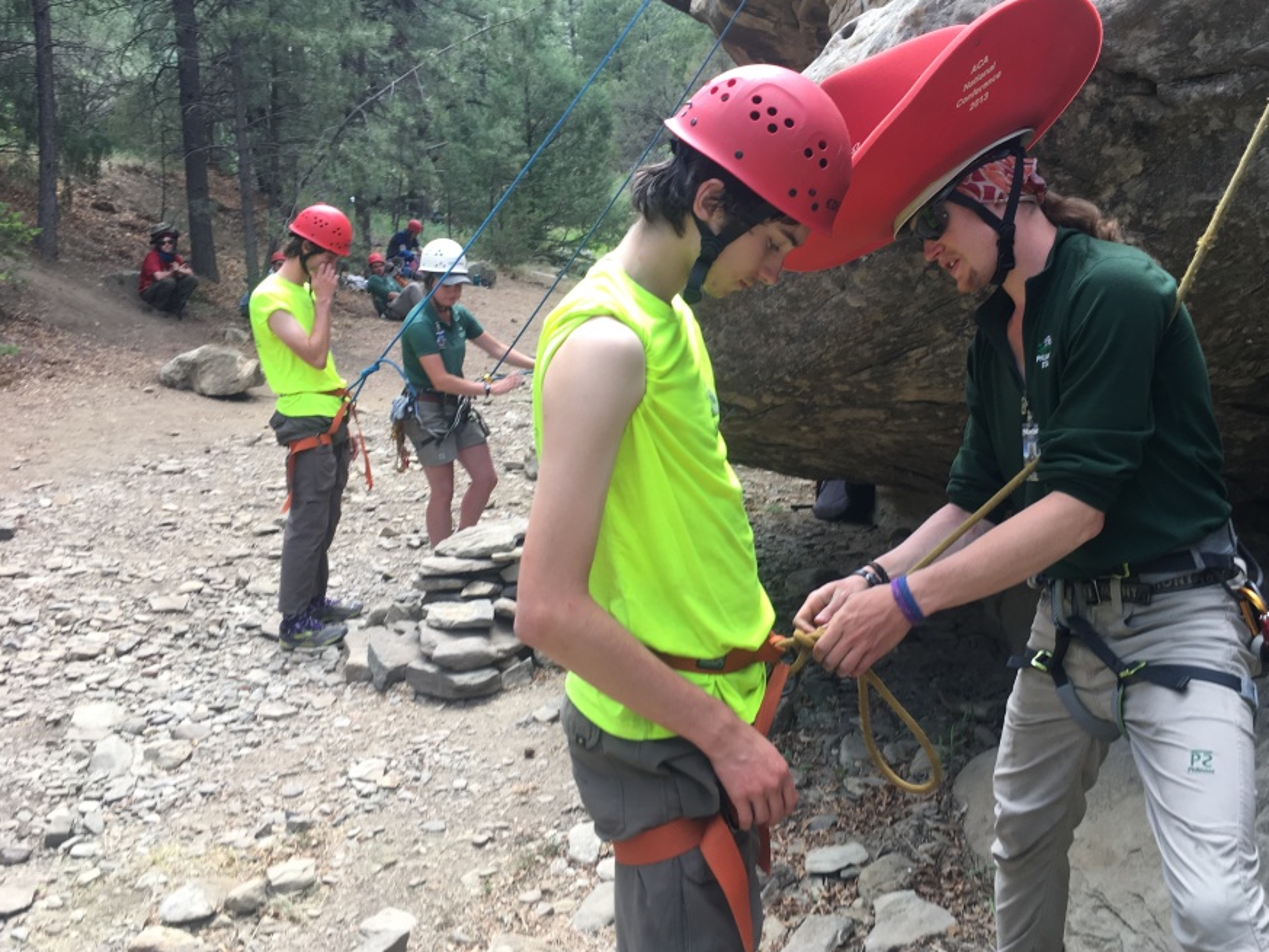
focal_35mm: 34
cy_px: 437
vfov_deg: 41.8
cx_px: 738
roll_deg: +1.4
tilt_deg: -10.1
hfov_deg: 53.7
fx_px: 1247
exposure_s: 1/120
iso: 25
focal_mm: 4.15
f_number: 2.2
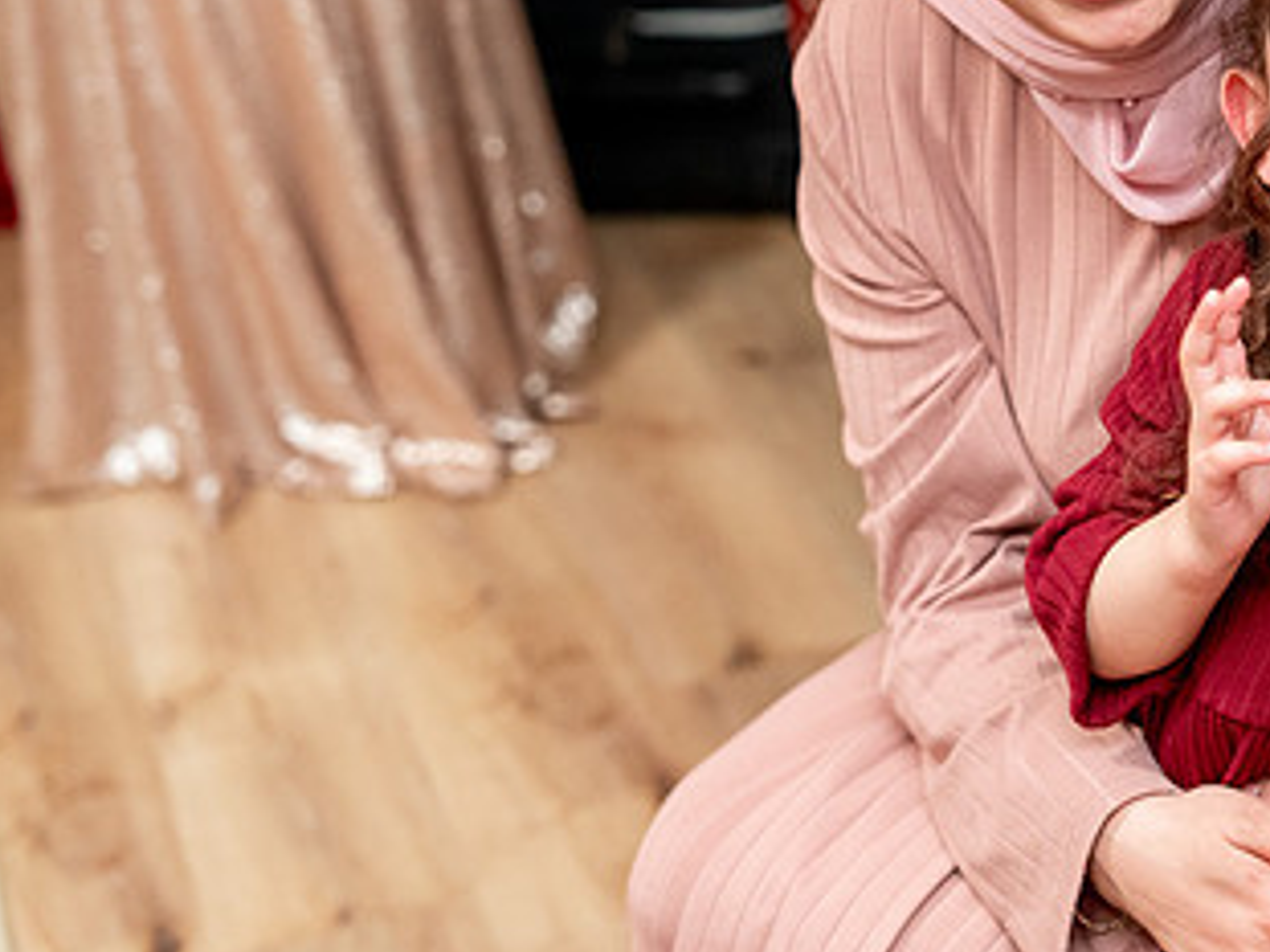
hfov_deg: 20.4
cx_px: 1066
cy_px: 247
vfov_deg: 15.5
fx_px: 3484
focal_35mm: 95
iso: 4000
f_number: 2.8
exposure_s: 1/160
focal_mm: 53
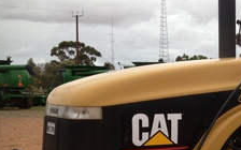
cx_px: 287
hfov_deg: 21.4
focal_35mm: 90
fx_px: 591
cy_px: 139
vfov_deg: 14.4
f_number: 2.4
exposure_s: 1/1022
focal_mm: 4.28
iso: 50
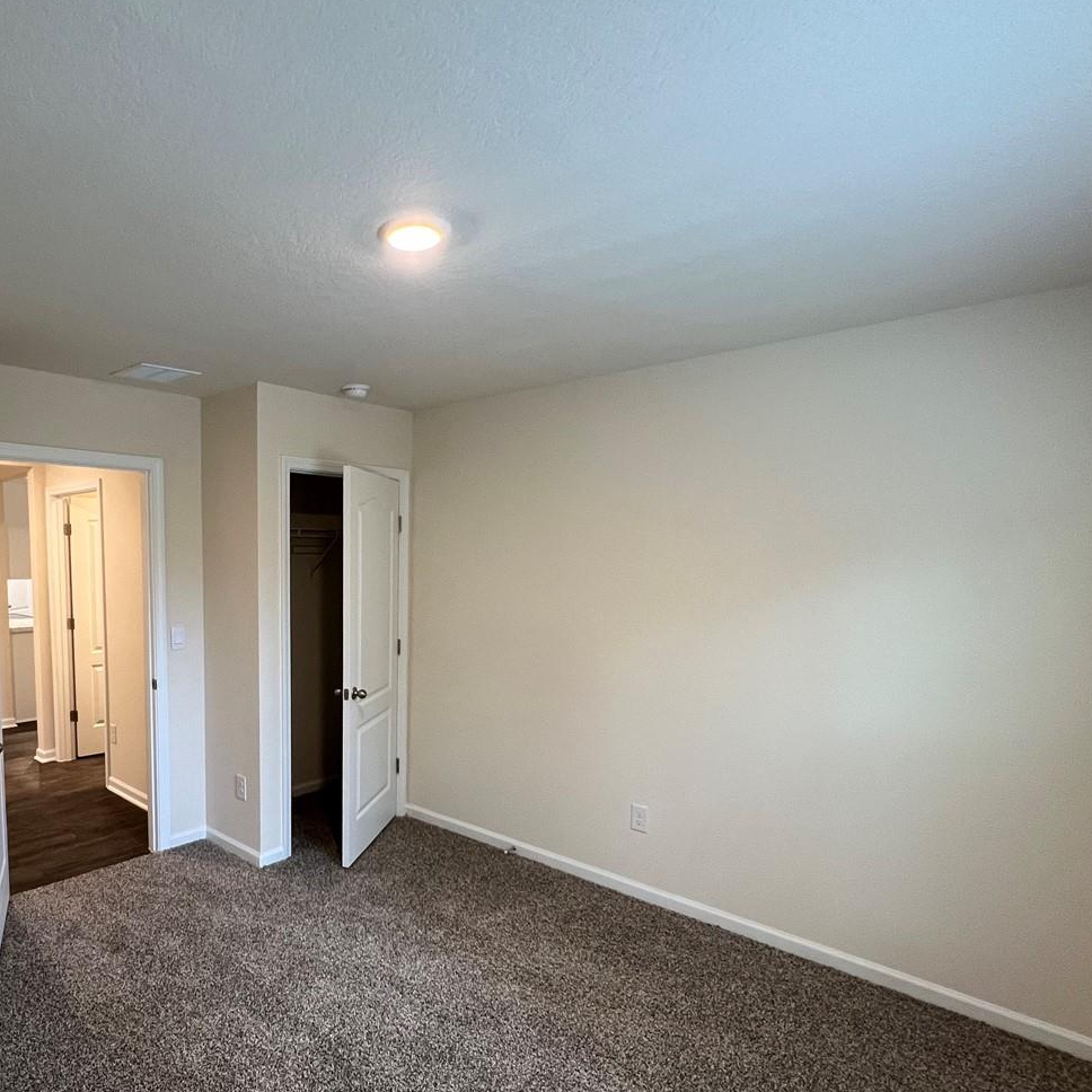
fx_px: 678
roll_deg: +0.0
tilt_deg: -5.8
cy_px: 629
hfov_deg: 75.1
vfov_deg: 77.2
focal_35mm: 19
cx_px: 360
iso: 250
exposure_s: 1/60
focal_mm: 1.57
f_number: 1.8
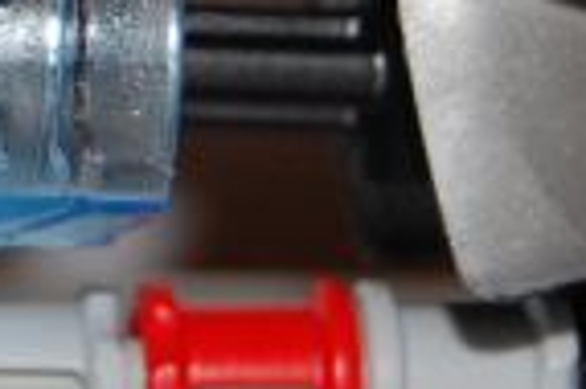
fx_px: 7089
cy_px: -369
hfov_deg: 4.7
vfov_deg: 3.1
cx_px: -156
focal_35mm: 436
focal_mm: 52
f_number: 5.6
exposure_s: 1/60
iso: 400
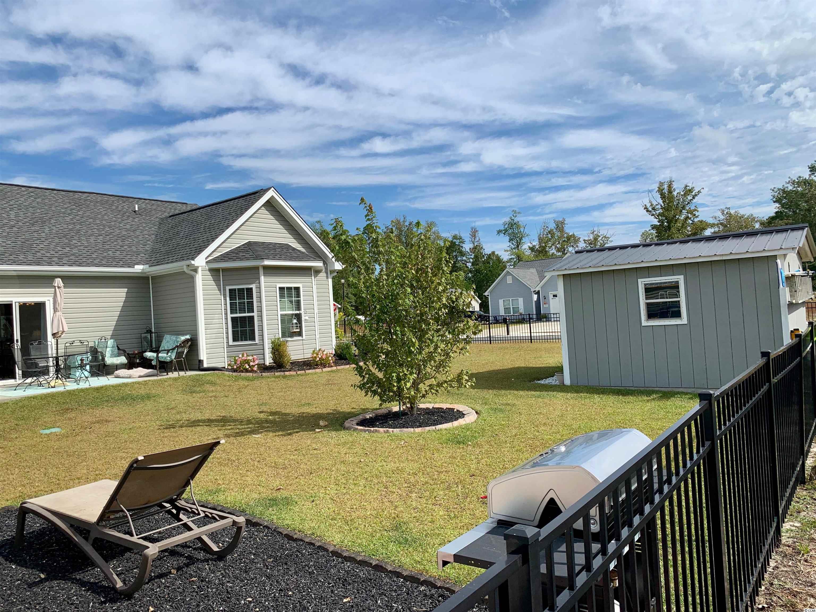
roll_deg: +3.3
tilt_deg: +2.8
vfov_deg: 53.1
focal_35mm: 26
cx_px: 408
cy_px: 306
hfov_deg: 67.3
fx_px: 613
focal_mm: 4.25
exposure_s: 1/3086
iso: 25
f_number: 1.8
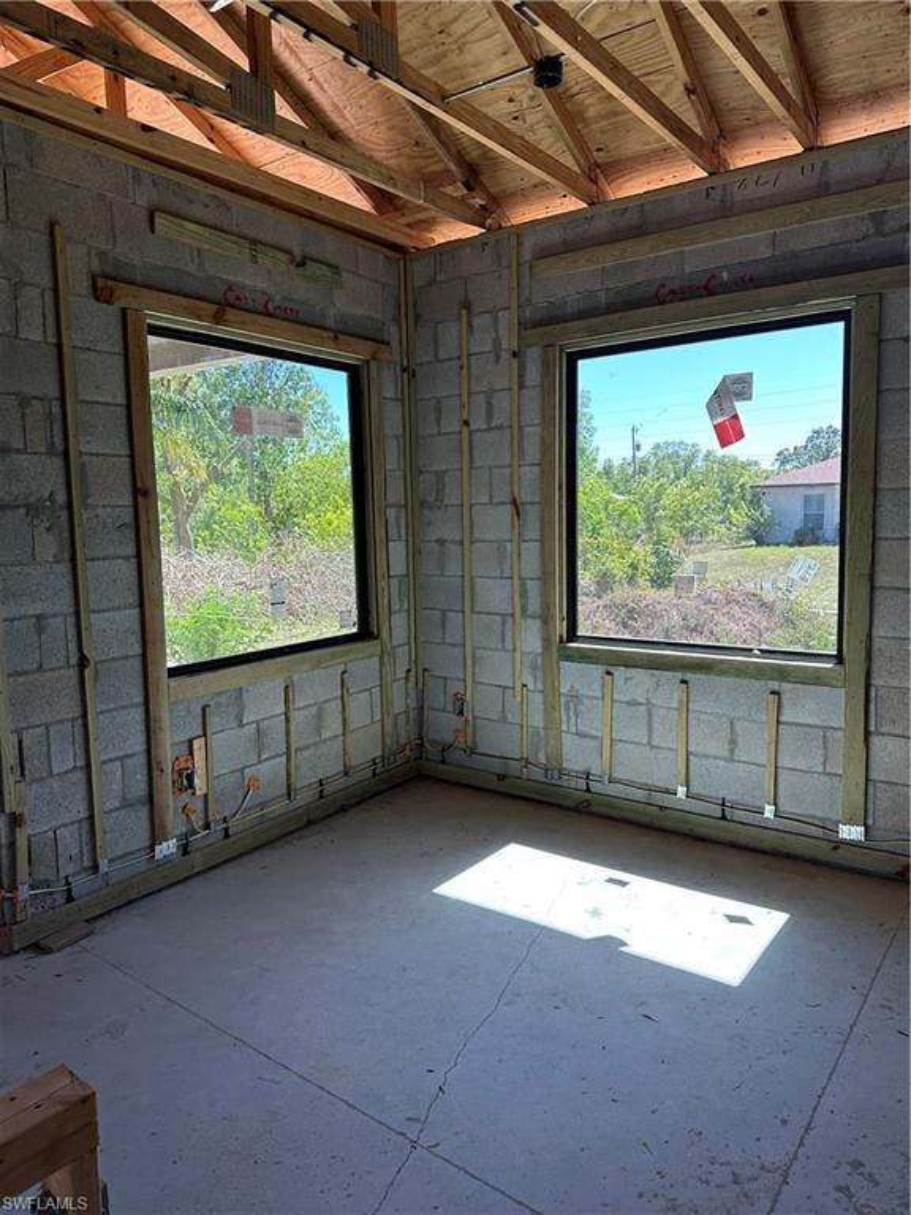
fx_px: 842
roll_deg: +0.8
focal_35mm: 24
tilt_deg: -4.9
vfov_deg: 71.6
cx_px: 456
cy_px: 608
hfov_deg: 56.8
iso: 80
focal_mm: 6.86
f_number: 1.78
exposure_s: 1/389
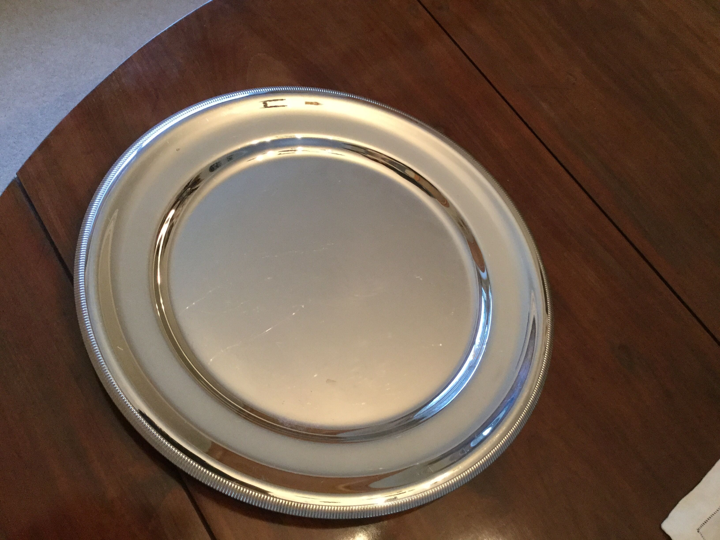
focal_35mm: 31
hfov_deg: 58.4
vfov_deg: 45.4
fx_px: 645
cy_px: 270
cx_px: 360
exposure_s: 1/20
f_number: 2.4
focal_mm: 3.3
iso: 200
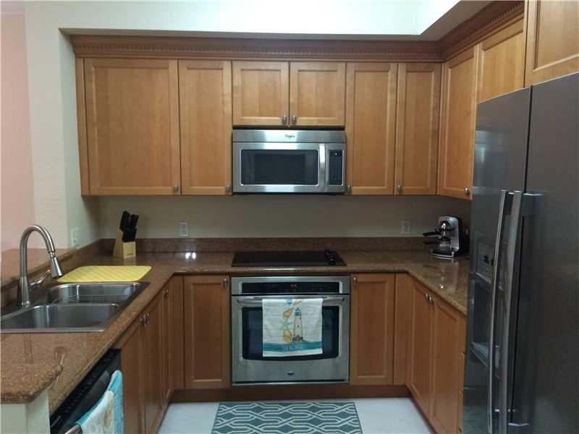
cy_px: 217
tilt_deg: -5.7
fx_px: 485
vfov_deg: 48.2
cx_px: 290
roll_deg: +1.1
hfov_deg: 61.7
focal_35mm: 29
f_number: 2.2
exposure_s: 1/30
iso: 250
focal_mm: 4.15
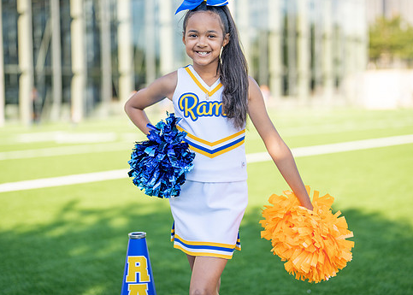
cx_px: 222
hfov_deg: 29.4
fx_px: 786
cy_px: 126
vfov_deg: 21.2
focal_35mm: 67
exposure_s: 1/2500
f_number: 1.2
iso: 100
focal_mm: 50
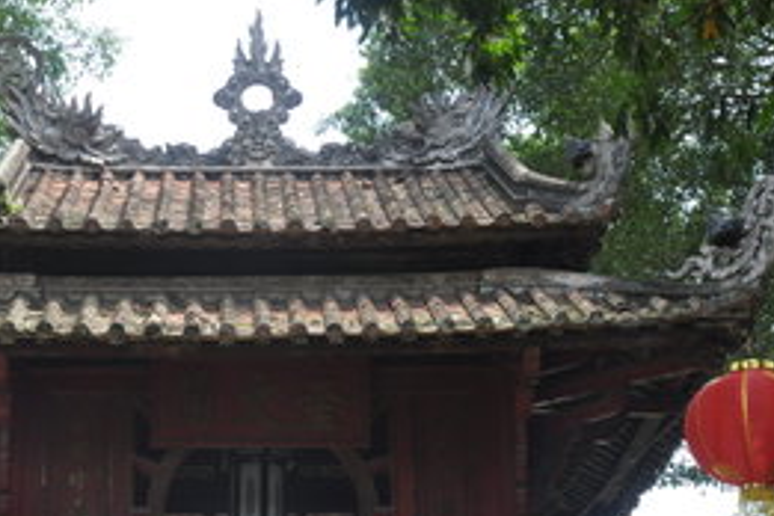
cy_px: 362
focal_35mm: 115
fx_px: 2472
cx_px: 255
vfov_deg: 11.9
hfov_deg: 17.7
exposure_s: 1/320
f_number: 9
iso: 1000
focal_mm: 50
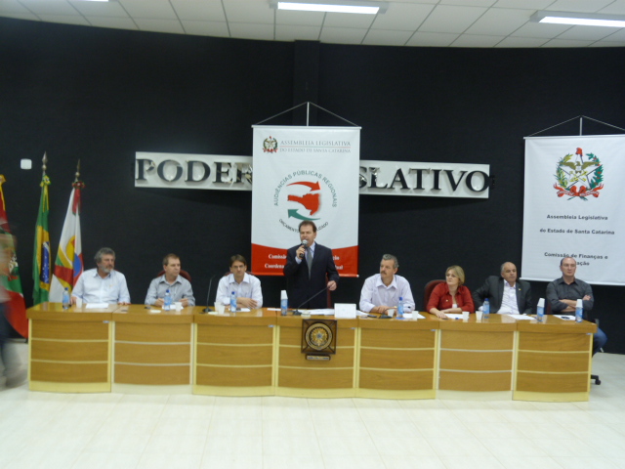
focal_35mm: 39
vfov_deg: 36.8
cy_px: 234
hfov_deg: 47.9
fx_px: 704
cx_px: 312
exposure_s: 1/5
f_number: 3.1
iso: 100
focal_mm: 7.1
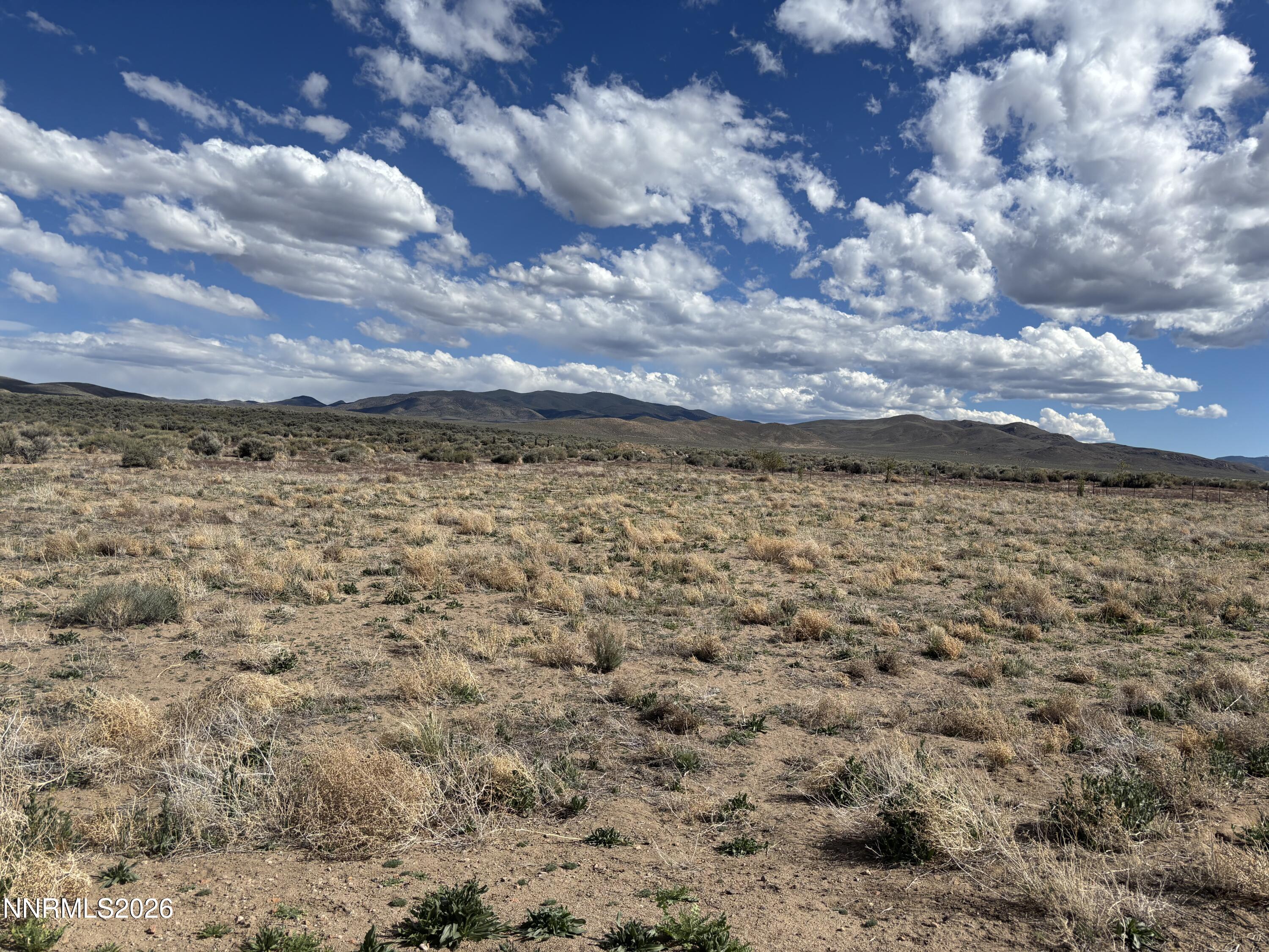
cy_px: 476
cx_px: 634
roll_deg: -3.1
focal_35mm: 26
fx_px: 953
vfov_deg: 53.1
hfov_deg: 67.3
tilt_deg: -1.1
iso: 50
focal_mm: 5.96
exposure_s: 1/7194
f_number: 1.6
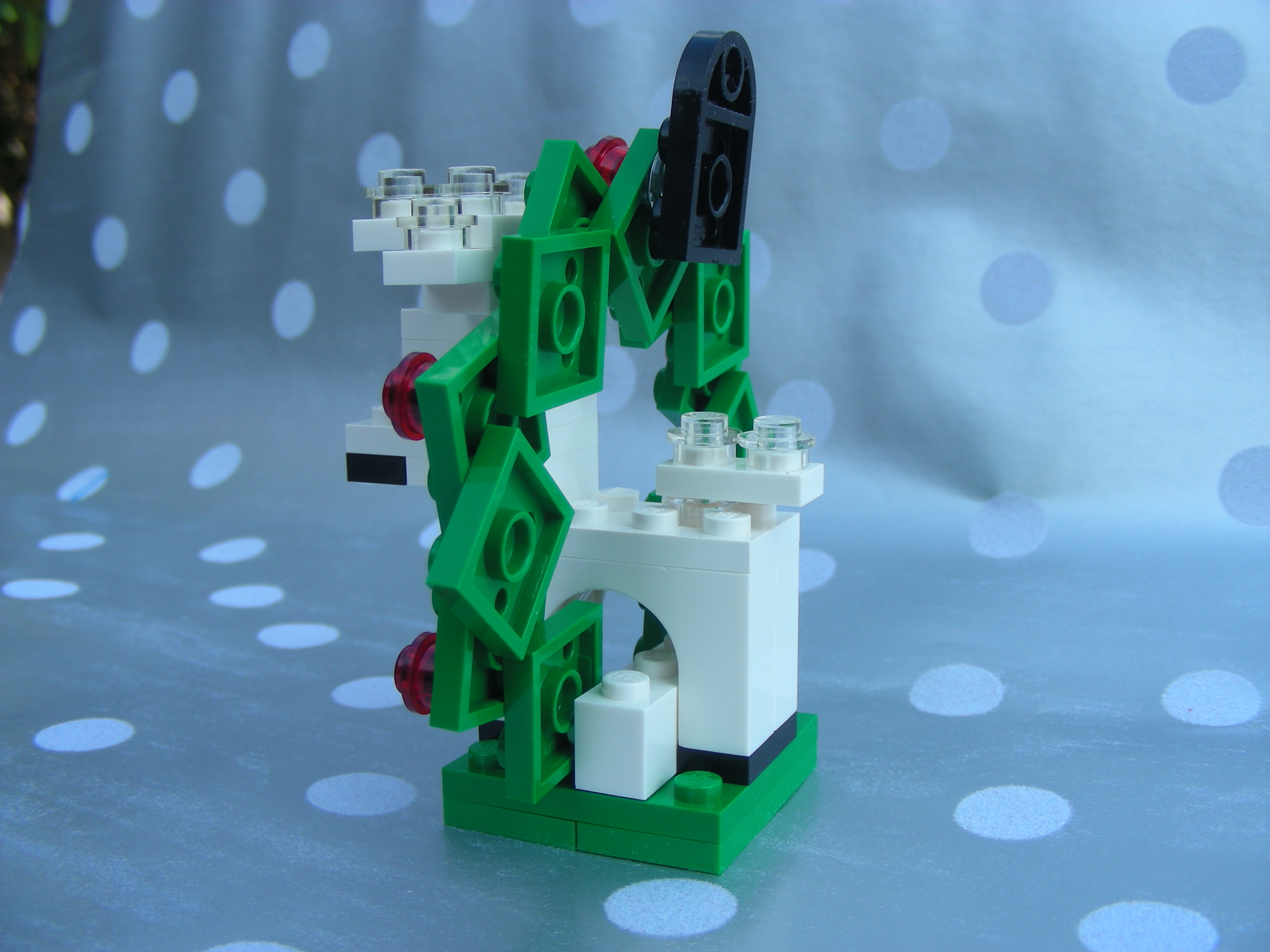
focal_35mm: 38
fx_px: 1394
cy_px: 476
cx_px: 635
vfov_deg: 37.7
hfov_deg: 49.0
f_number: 4
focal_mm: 6.3
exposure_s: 1/174
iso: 50
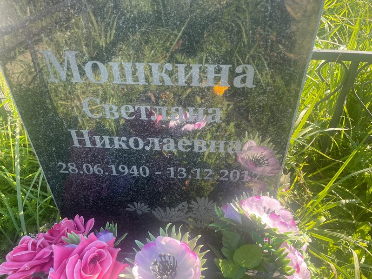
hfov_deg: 67.3
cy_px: 140
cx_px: 186
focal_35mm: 26
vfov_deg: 53.1
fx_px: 279
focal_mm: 4.2
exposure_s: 1/350
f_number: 1.6
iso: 32
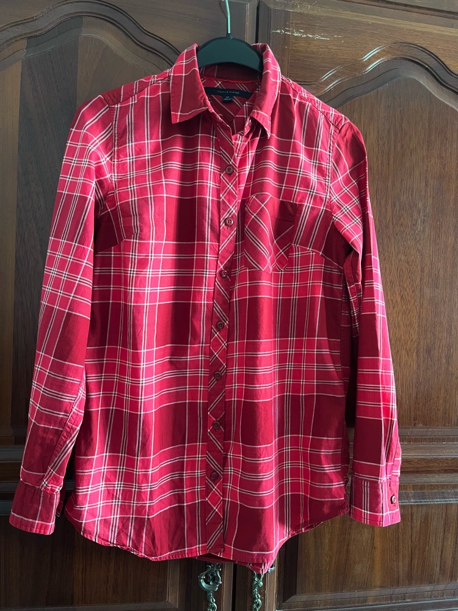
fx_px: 459
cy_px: 306
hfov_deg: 53.1
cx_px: 229
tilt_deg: -2.2
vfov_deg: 67.3
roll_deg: -1.6
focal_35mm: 26
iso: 250
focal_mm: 5.1
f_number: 1.6
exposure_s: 1/60
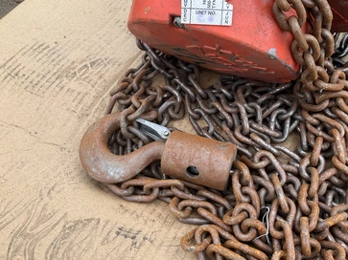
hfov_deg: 56.7
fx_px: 322
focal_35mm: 32
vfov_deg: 44.1
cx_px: 191
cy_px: 132
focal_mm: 3
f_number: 1.8
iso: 25
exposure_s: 1/286
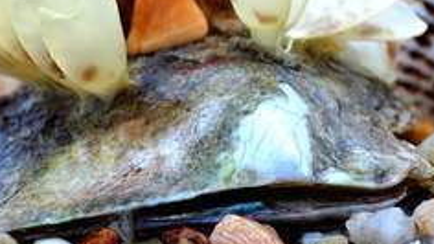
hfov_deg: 29.3
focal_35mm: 72
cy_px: 92
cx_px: 248
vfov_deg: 16.8
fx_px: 829
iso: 800
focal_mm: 24
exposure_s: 1/1600
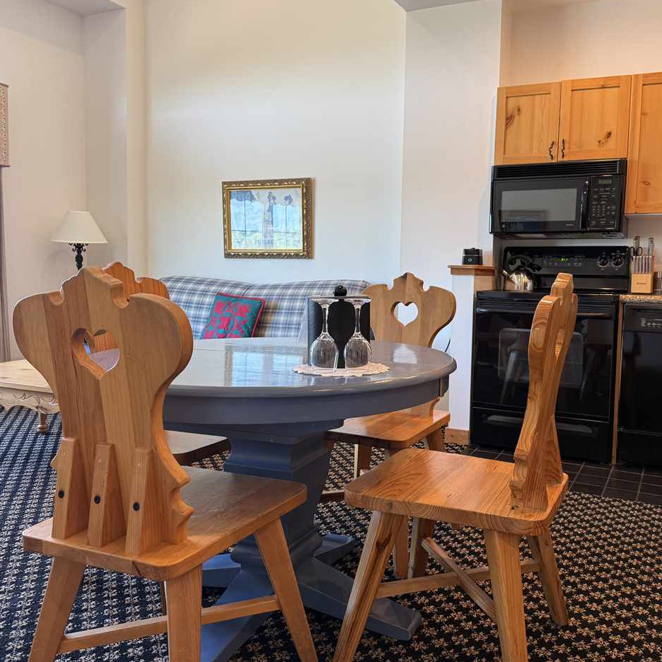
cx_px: 407
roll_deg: -0.6
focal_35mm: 29
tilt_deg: -4.2
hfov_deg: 55.1
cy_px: 324
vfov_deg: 55.6
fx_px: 627
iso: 200
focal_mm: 6.76
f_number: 1.78
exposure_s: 1/120
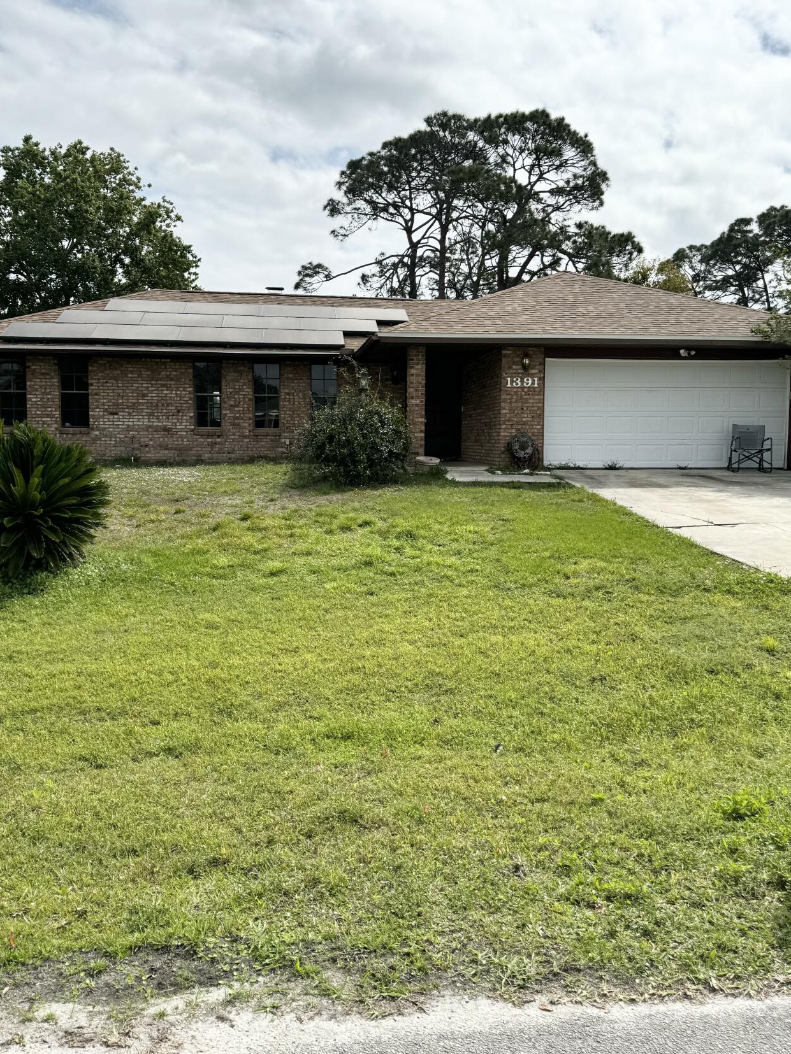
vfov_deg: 61.6
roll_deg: -0.9
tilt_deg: -3.3
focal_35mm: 29
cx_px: 394
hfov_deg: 48.2
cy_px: 497
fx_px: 884
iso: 80
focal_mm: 6.76
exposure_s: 1/9009
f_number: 1.78
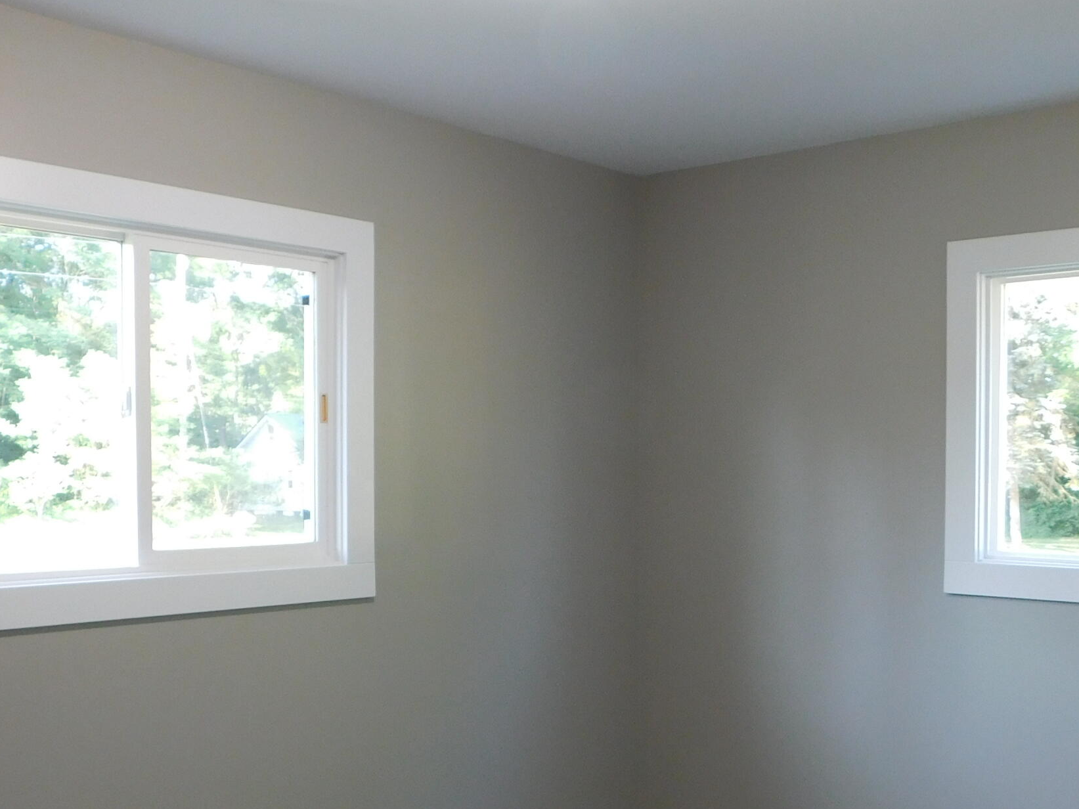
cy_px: 547
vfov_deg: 34.0
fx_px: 1309
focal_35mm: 42
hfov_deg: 44.6
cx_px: 632
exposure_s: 1/30
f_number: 3
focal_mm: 4
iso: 160
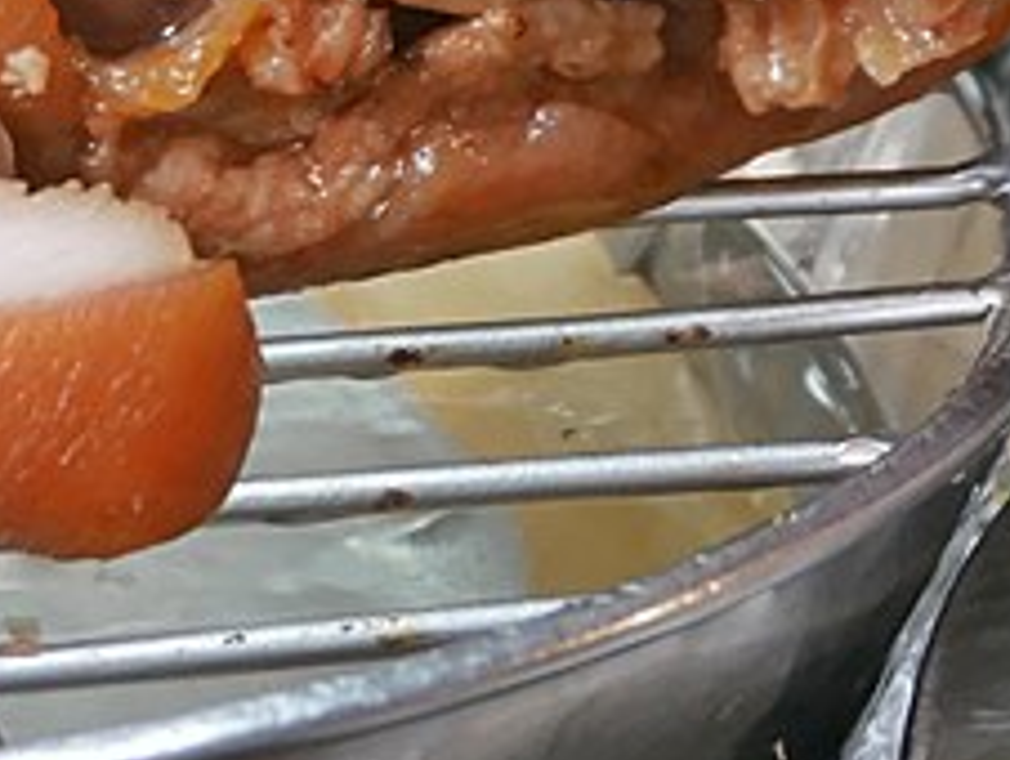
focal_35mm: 212
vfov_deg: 7.0
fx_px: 6192
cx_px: -210
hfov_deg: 9.2
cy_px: 181
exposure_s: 1/60
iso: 640
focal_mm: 24
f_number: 4.8
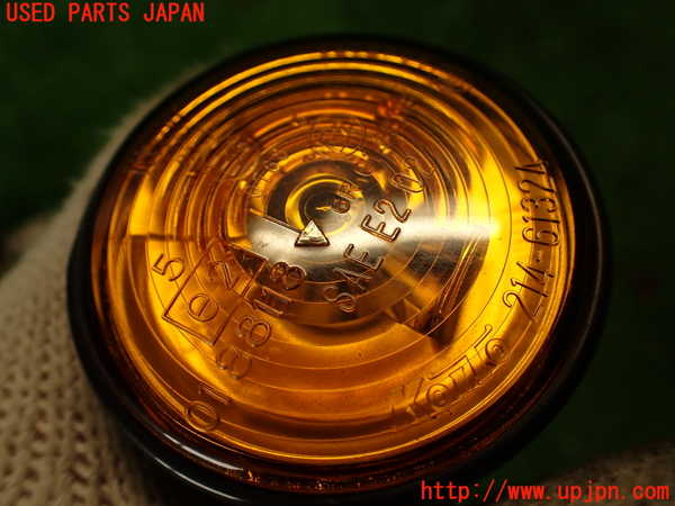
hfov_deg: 60.0
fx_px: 585
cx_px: 338
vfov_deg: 46.8
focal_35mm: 30
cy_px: 253
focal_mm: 5.4
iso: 100
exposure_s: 1/60
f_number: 2.3
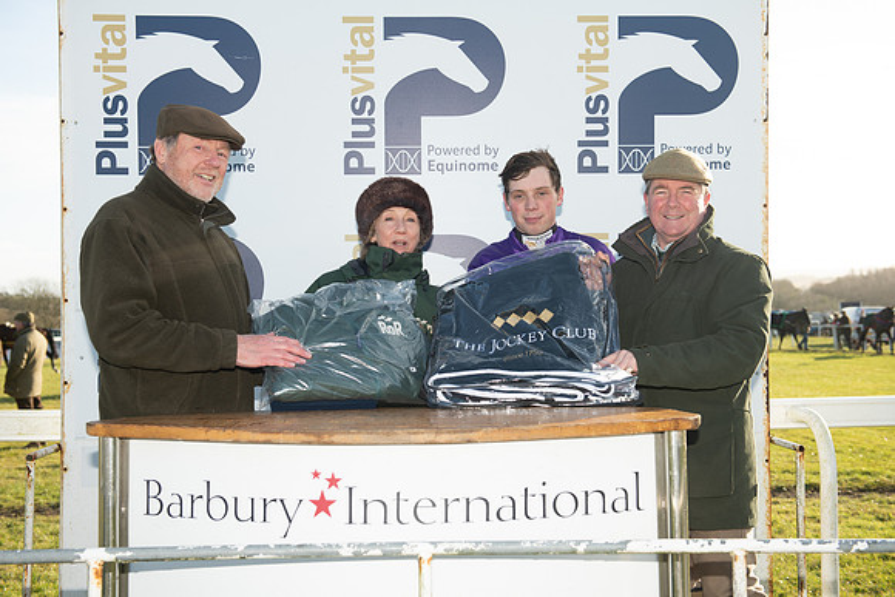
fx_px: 1194
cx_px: 448
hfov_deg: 41.1
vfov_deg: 28.1
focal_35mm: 48
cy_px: 298
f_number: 5
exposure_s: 1/200
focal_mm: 48
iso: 100
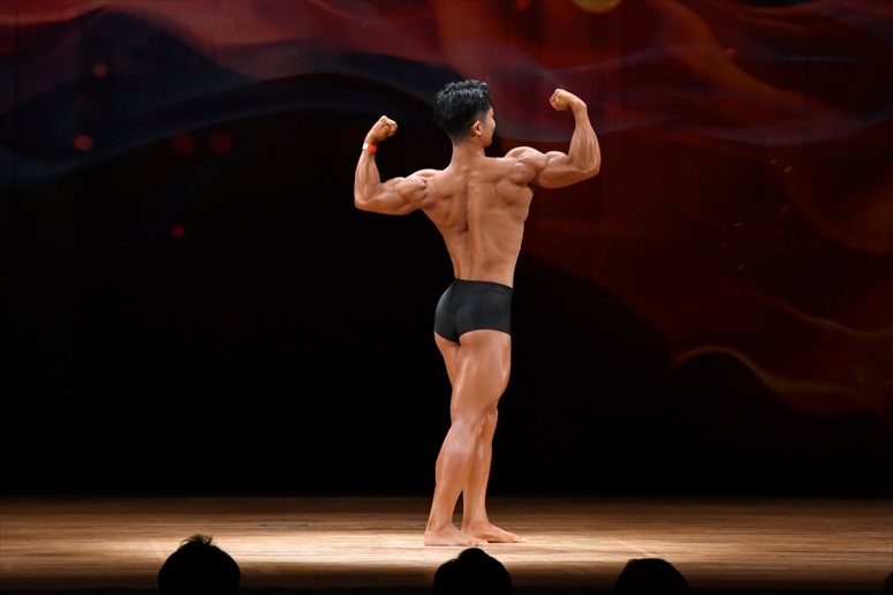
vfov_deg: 6.1
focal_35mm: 225
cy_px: 298
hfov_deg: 9.2
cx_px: 446
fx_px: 5579
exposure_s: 1/400
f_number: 5.6
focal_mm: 150
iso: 3200
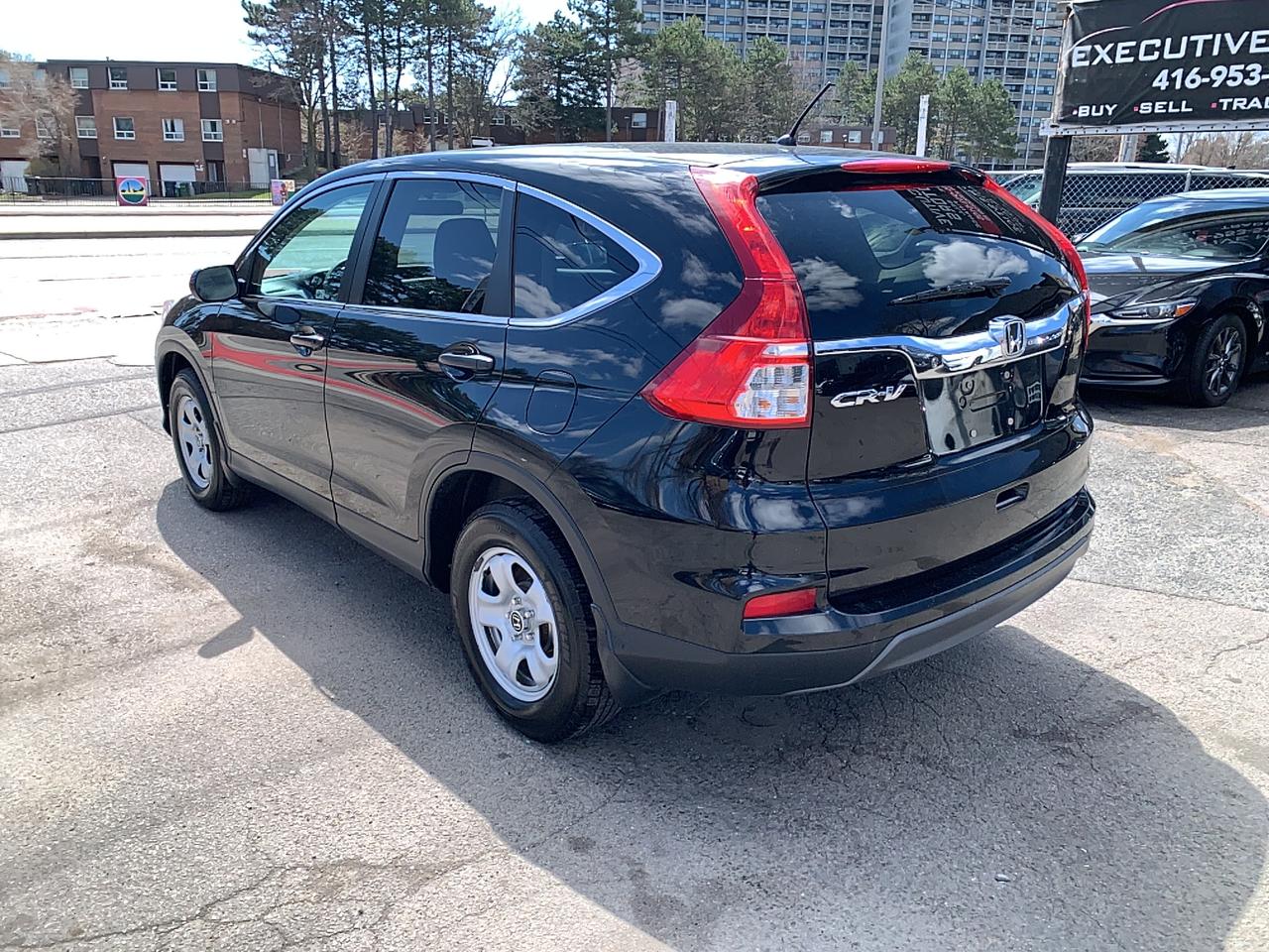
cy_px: 476
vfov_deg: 53.1
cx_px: 634
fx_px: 953
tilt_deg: -16.5
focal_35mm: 26
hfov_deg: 67.3
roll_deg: +0.0
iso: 25
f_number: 1.8
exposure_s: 1/1013
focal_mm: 4.25
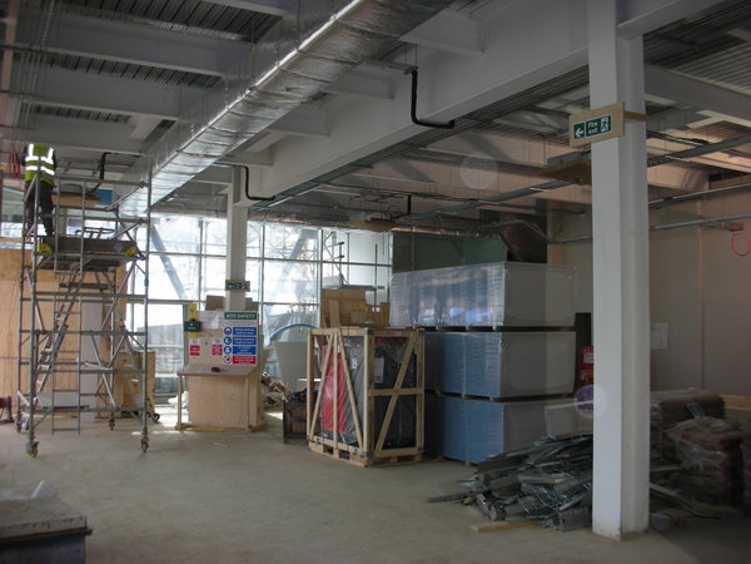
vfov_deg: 40.7
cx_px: 376
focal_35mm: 35
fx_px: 759
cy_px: 282
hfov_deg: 52.6
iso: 65
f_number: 3
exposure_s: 1/30
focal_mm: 5.8
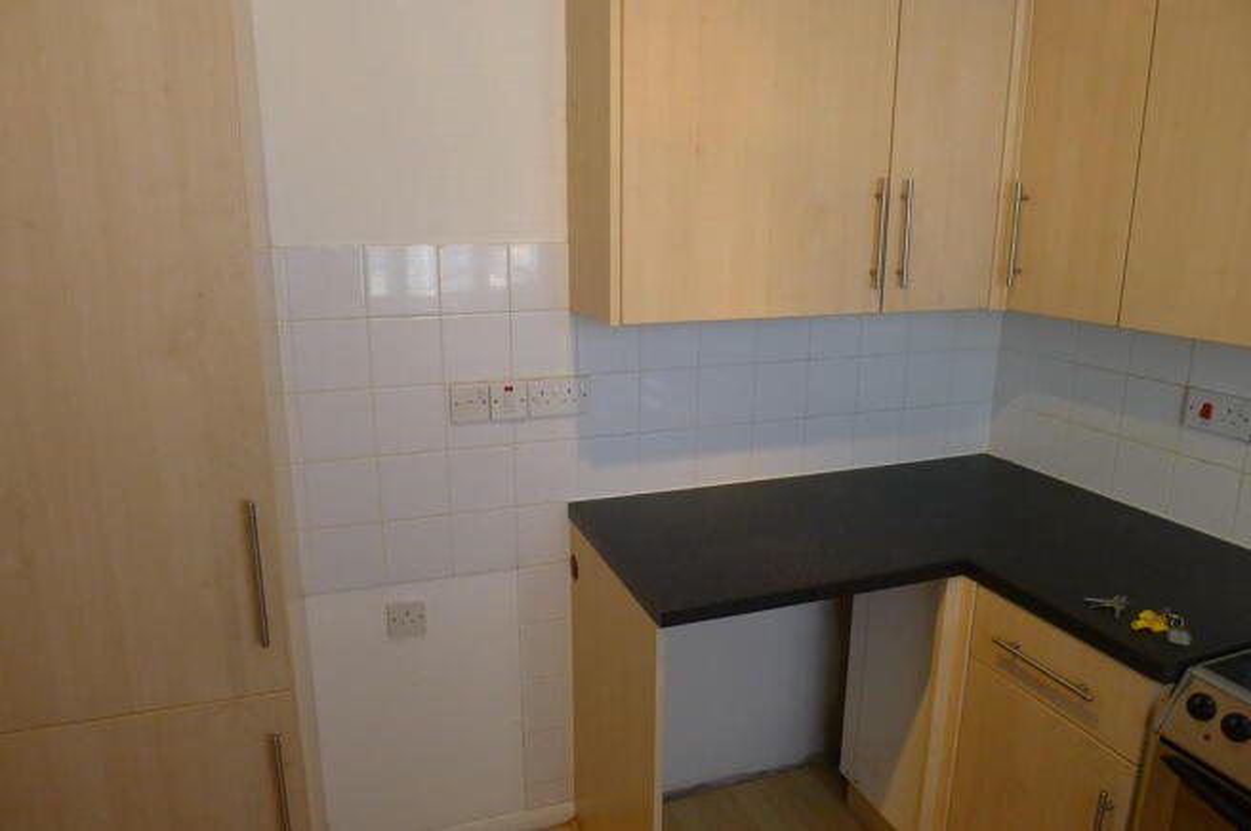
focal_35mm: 24
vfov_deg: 53.0
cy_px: 416
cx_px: 626
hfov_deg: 73.8
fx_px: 833
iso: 250
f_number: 2
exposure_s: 1/60
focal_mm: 5.1
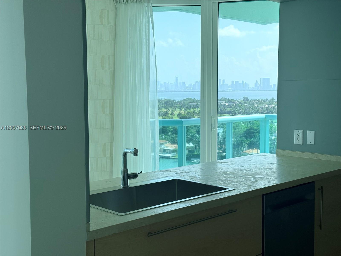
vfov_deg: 30.3
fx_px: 473
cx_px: 170
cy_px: 128
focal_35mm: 48
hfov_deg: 39.7
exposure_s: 1/2208
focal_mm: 6.76
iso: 64
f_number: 1.78
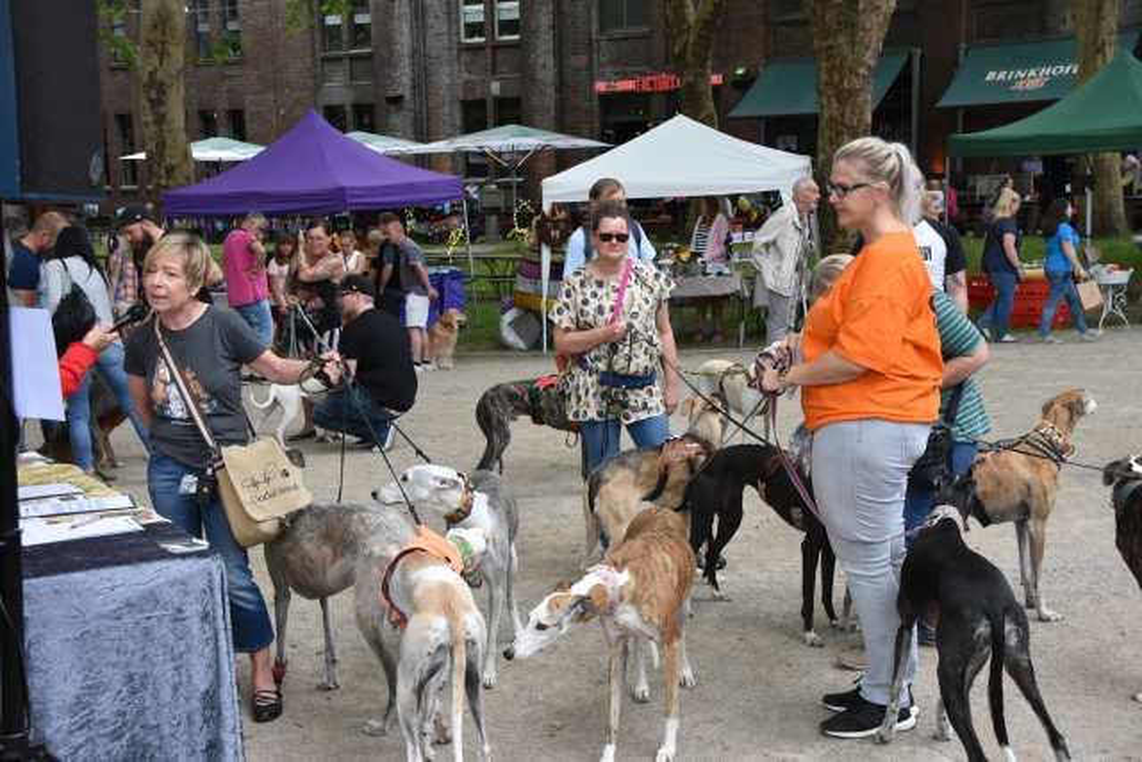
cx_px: 571
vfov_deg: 26.5
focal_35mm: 51
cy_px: 381
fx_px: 1618
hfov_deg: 38.9
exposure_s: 1/250
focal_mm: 34
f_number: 8
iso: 800
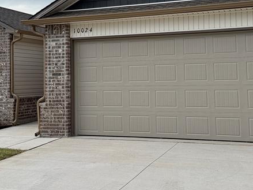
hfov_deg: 34.4
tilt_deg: +2.5
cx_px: 127
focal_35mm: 56
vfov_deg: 25.8
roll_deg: +1.2
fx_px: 409
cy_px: 52
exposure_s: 1/3413
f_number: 1.78
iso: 80
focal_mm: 6.76
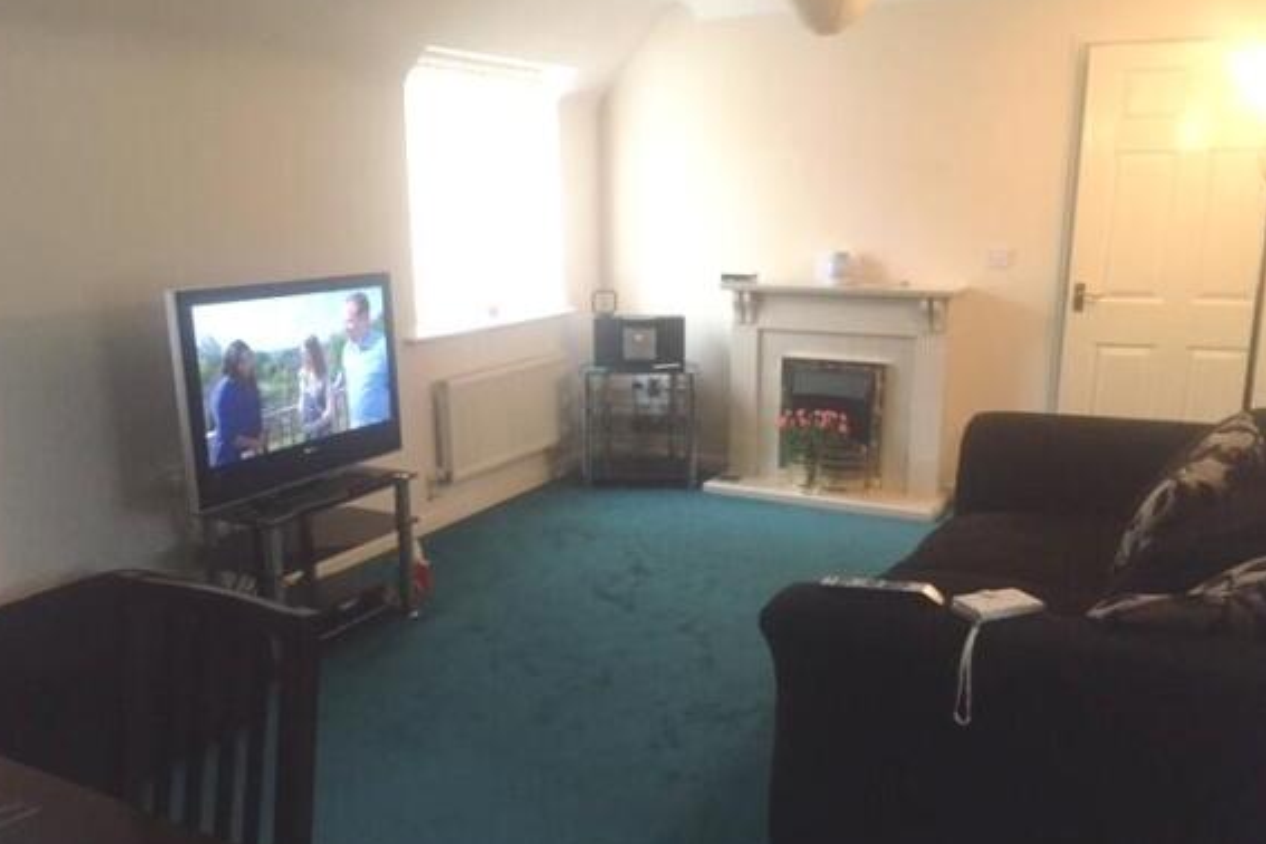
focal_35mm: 31
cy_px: 468
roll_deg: -0.5
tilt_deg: -13.6
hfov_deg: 60.3
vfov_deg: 42.3
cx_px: 622
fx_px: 1090
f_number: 2.2
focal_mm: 4.15
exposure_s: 1/30
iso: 200
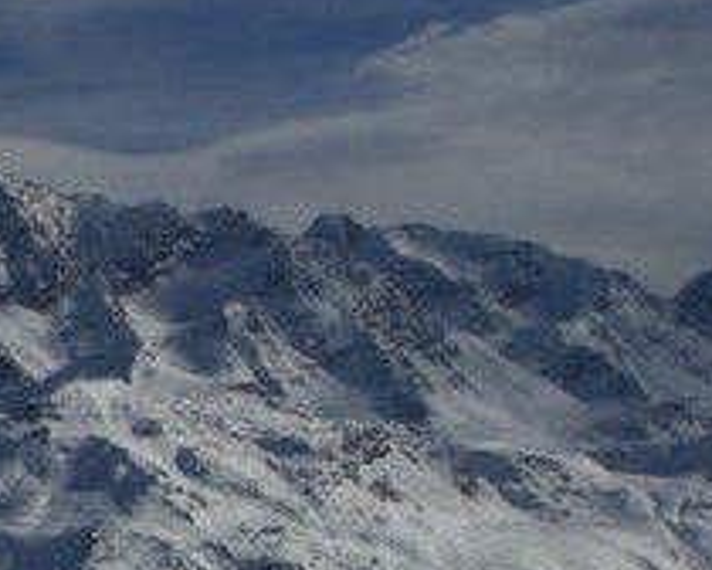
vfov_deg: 10.7
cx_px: -85
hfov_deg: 13.4
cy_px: 787
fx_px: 2971
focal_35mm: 141
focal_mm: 6.3
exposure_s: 1/2000
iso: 50
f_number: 4.4
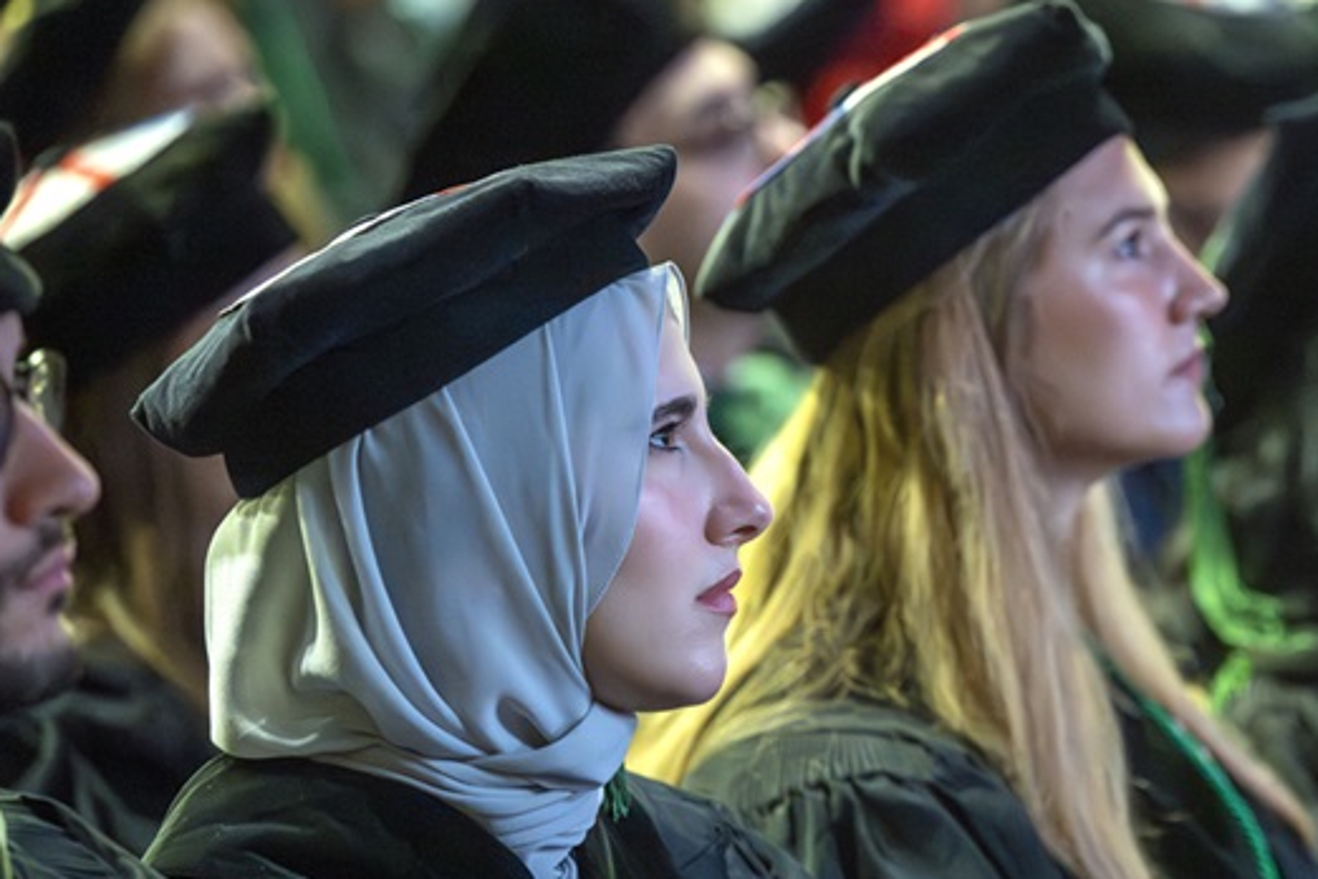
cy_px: 456
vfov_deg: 6.2
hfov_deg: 9.2
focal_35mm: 223
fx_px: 8164
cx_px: 1010
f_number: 2.8
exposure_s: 1/320
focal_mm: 135
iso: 12800
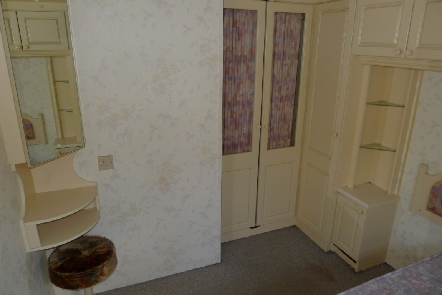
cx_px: 221
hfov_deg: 73.7
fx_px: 295
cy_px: 148
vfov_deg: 53.2
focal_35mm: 24
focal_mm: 5.1
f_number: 2
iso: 100
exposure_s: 1/60
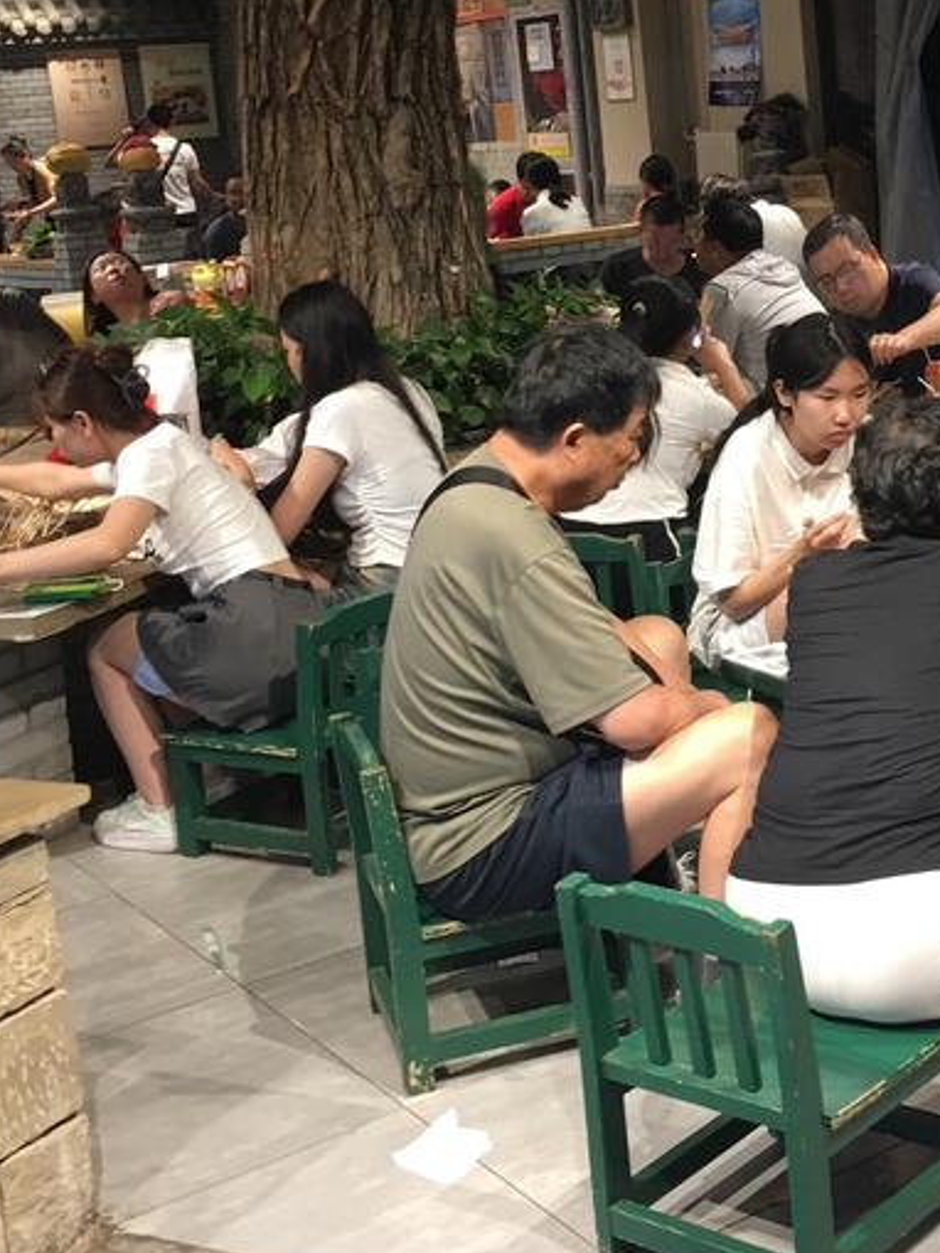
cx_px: 817
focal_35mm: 57
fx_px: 2063
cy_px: 418
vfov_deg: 33.5
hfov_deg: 25.0
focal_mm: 4.15
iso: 40
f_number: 2.2
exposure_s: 1/17
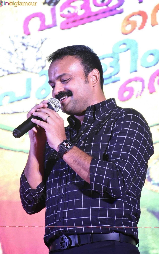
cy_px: 127
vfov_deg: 9.8
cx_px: 80
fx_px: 1490
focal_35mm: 215
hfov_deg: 6.1
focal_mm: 140
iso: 4000
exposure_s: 1/125
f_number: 6.3
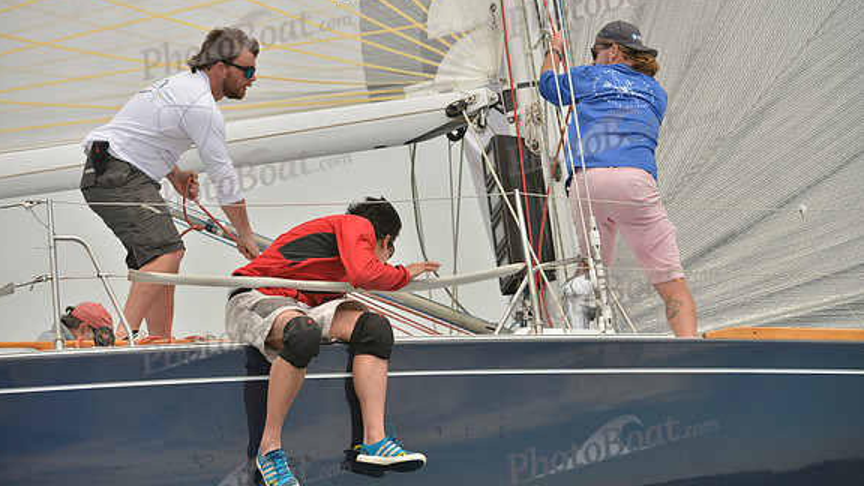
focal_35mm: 211
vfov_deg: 5.8
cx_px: 430
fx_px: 4834
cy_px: 236
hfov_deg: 10.2
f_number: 5.6
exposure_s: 1/1250
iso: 280
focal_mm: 200
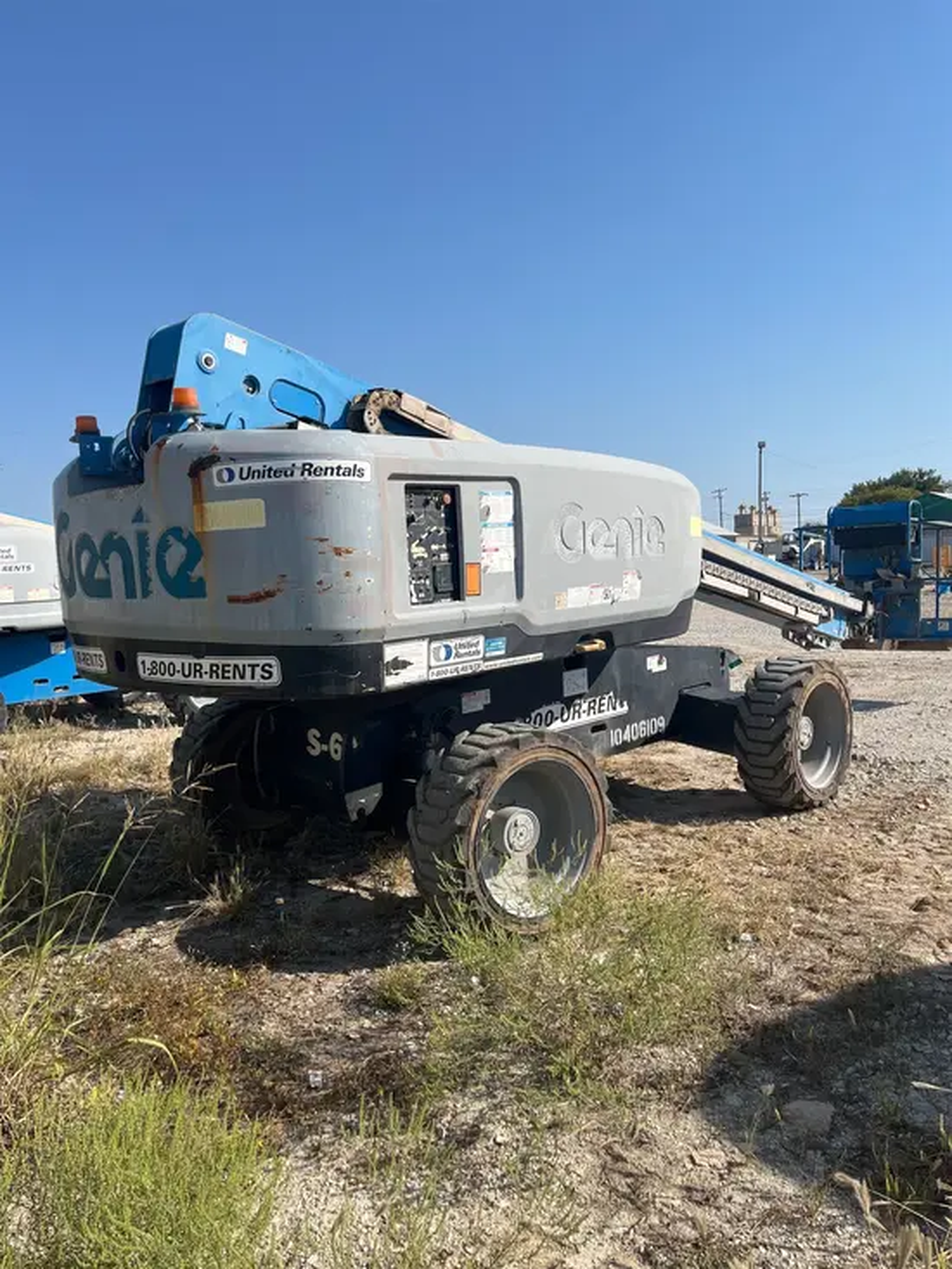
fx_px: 953
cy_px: 634
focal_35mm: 26
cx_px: 476
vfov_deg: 67.3
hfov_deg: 53.1
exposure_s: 1/4016
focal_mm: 5.1
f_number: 1.6
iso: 50
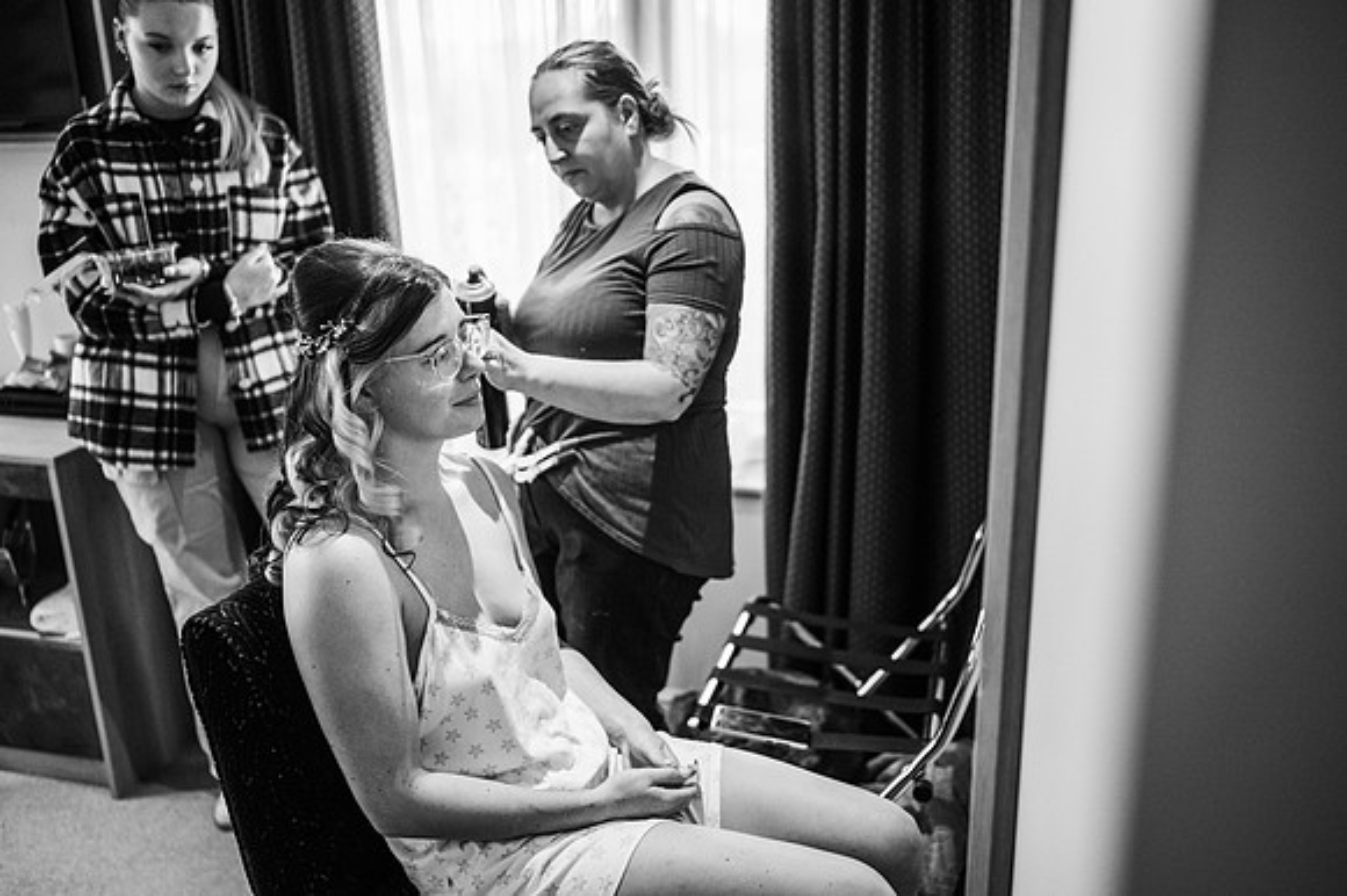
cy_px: 448
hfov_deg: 54.5
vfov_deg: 37.8
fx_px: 1309
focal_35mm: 35
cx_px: 674
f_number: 1.8
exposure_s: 1/250
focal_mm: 35
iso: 400
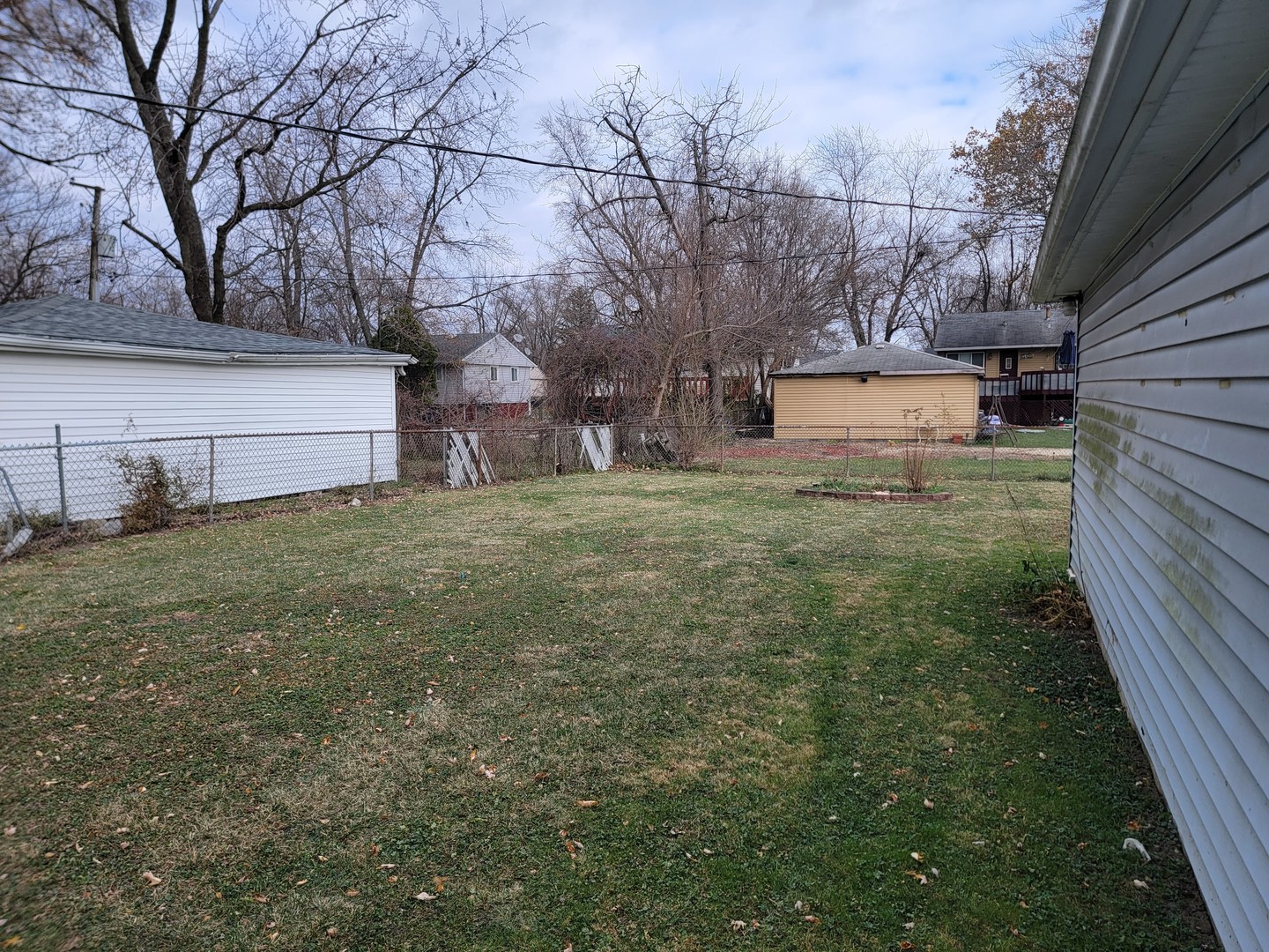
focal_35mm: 24
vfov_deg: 56.8
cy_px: 476
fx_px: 880
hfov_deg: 71.6
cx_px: 634
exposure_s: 1/331
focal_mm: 6.7
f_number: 1.8
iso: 16
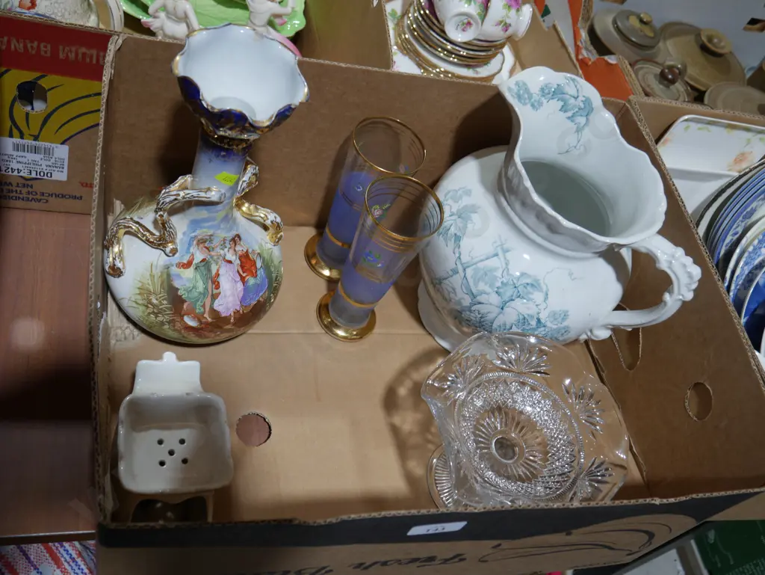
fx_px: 796
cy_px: 288
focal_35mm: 36
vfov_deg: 39.7
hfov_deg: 51.3
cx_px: 382
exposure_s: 1/80
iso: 200
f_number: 4
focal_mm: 18
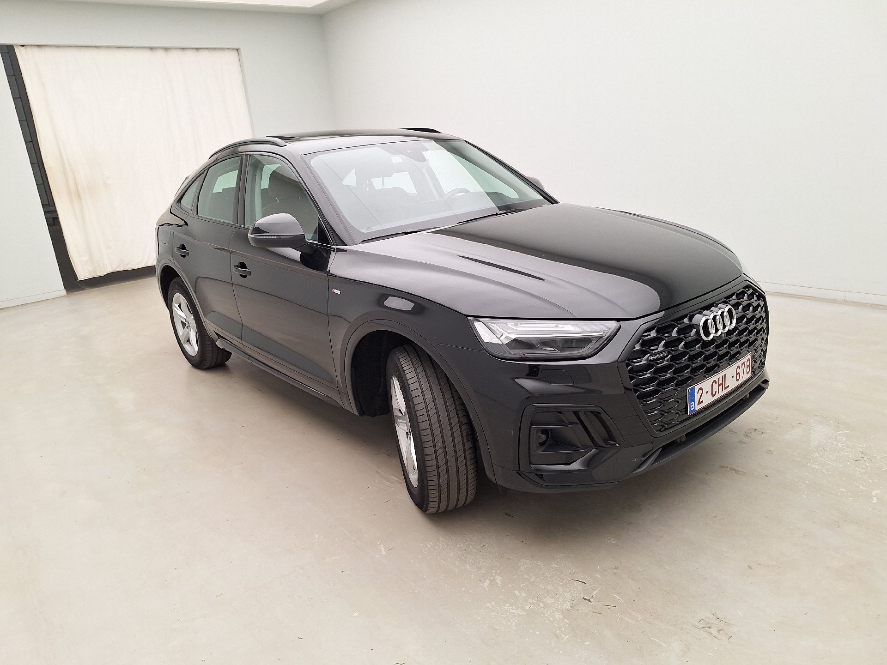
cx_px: 444
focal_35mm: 23
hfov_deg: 73.9
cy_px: 332
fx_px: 589
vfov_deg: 58.9
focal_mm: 5.54
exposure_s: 1/100
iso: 64
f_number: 1.8
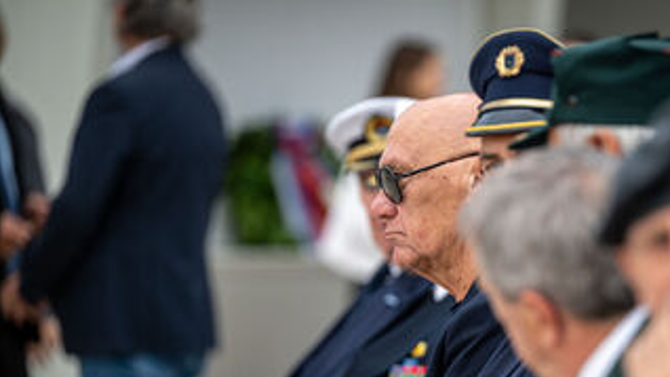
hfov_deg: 7.3
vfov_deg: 4.1
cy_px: 293
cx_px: 455
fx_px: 5260
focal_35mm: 296
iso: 64
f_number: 3.2
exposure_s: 1/320
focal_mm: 200
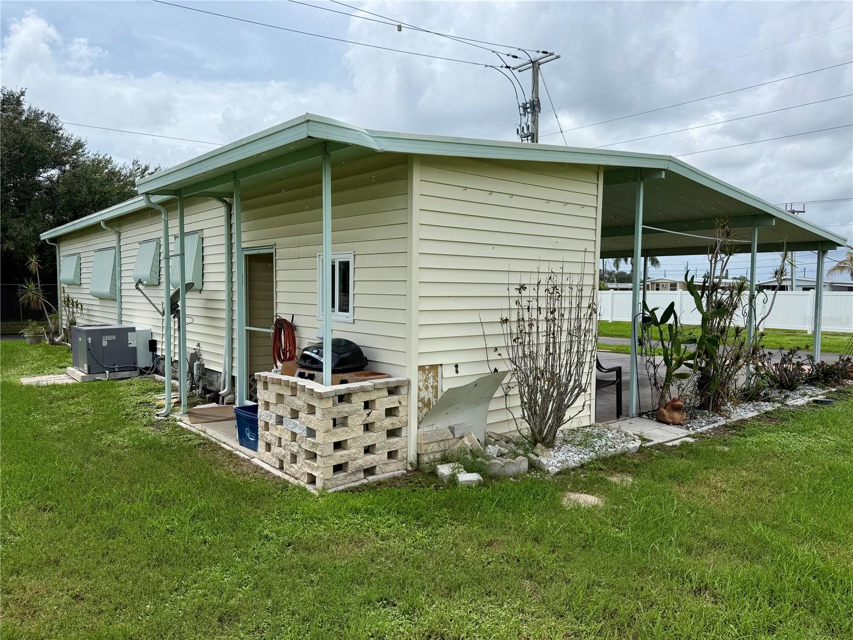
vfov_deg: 56.8
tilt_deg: -1.9
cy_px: 320
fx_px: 591
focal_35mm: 24
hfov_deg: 71.6
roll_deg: -0.9
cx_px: 426
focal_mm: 6.76
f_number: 1.78
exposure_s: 1/6711
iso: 80
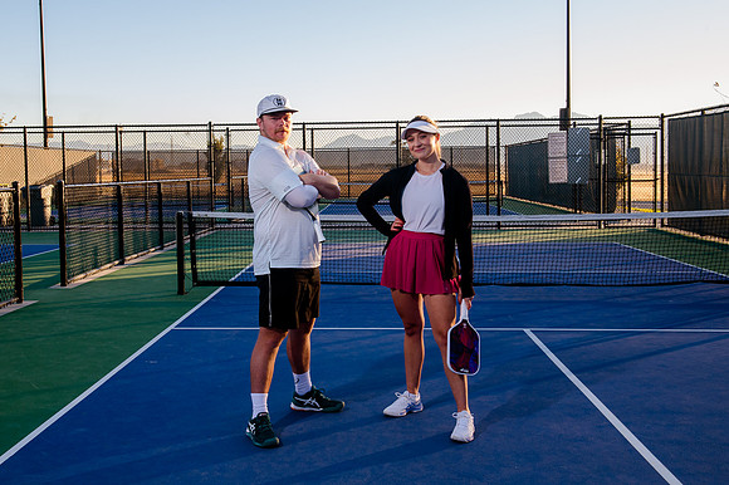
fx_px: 873
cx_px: 301
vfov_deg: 31.0
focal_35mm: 43
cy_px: 207
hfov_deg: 45.1
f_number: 11
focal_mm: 36
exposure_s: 1/100
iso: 640
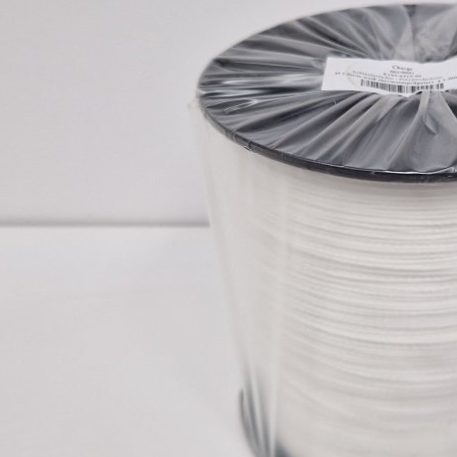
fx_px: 792
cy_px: 192
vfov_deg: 32.1
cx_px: 412
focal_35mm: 53
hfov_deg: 30.7
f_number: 1.8
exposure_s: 1/180
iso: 50
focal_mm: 5.4
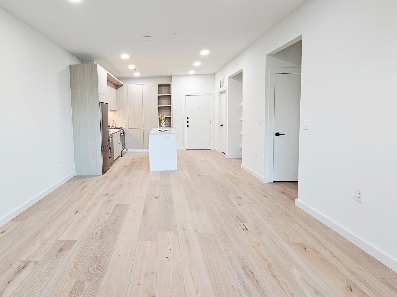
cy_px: 133
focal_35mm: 18
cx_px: 148
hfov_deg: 86.0
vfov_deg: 71.4
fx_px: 206
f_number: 2.2
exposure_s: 1/60
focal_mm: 2.2
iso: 125
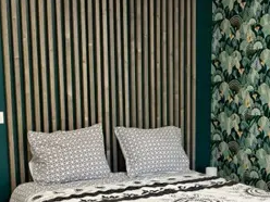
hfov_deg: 28.4
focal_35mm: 67
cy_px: 160
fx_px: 523
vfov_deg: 21.7
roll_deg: -0.1
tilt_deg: -8.0
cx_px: 212
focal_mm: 5.7
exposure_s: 1/100
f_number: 1.5
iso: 80
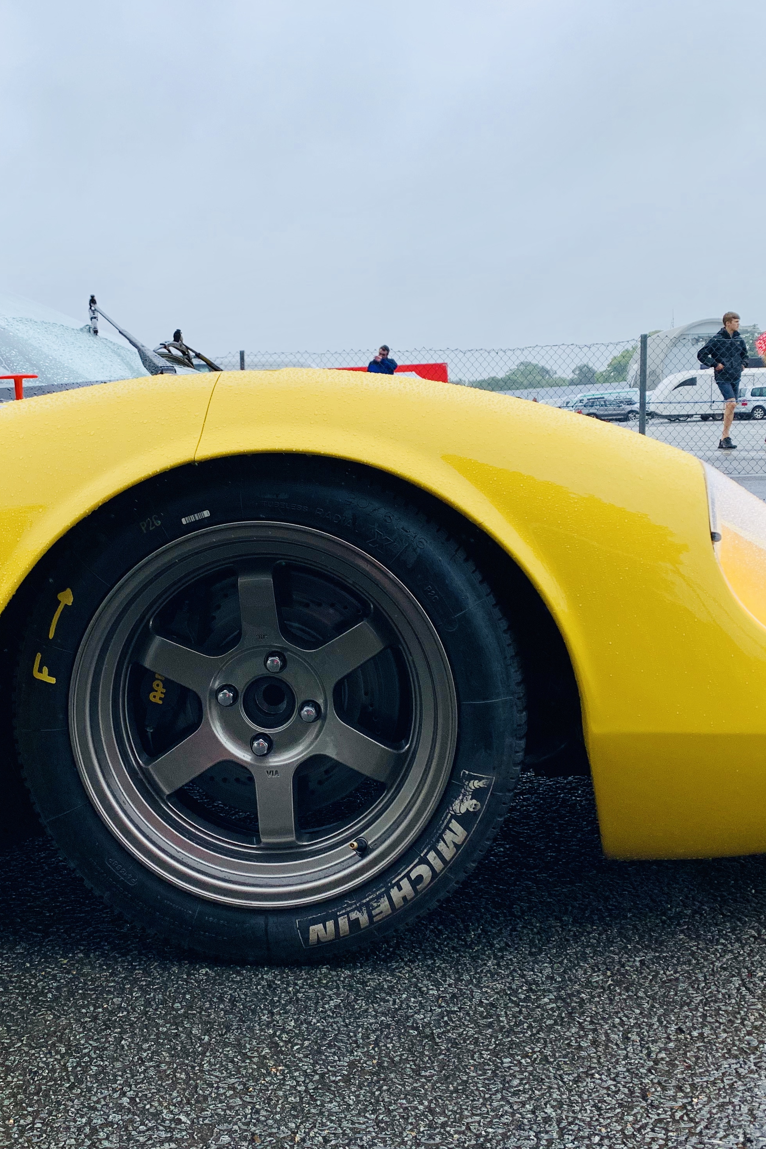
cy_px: 564
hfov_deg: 35.8
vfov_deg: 51.9
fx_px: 1181
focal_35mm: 37
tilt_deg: -5.0
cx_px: 306
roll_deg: +2.0
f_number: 1.8
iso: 25
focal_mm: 4.25
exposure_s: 1/664
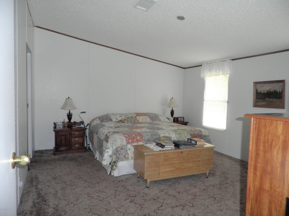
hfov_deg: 71.6
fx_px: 200
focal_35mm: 24
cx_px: 144
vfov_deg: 56.8
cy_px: 108
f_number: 3.3
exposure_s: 1/30
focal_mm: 4.3
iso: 200
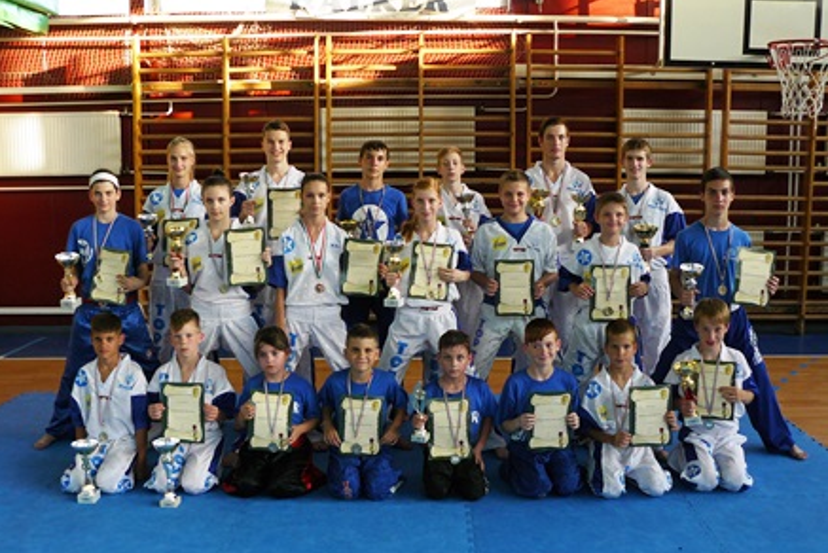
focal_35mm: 38
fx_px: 875
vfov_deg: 35.1
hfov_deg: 50.7
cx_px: 409
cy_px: 312
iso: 100
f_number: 2.8
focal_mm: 6
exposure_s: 1/40
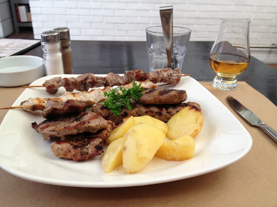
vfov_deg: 40.7
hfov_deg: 52.6
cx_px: 138
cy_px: 104
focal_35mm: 35
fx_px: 280
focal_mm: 4.28
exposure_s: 1/20
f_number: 2.4
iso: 50
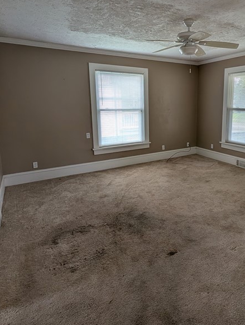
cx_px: 169
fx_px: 198
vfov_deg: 78.4
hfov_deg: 61.6
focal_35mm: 21
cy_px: 139
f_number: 1.7
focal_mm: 2.02
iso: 47
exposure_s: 1/52.1
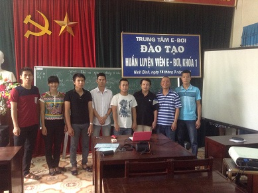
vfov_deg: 42.9
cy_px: 96
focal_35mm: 33
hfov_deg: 55.4
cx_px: 129
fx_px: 246
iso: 250
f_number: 2.4
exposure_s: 1/25
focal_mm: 3.3
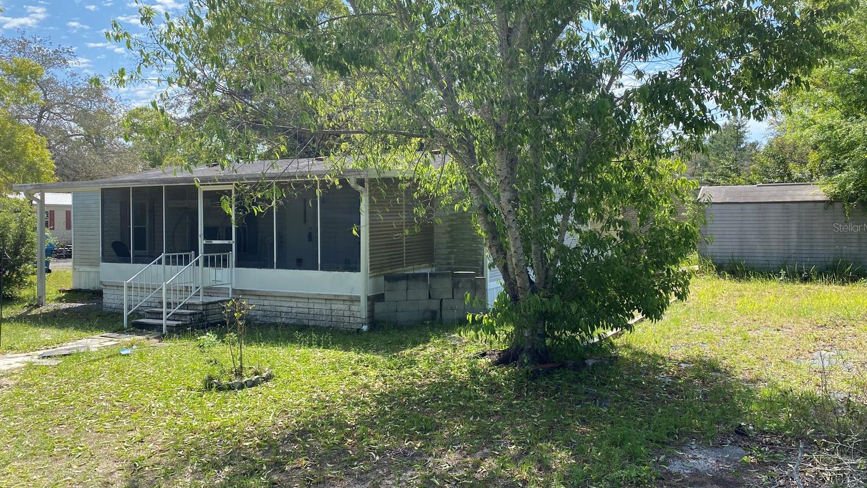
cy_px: 227
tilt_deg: +0.3
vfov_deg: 40.2
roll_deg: +0.4
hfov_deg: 66.1
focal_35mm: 29
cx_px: 442
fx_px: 667
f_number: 1.8
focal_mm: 4.25
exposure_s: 1/1447
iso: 32
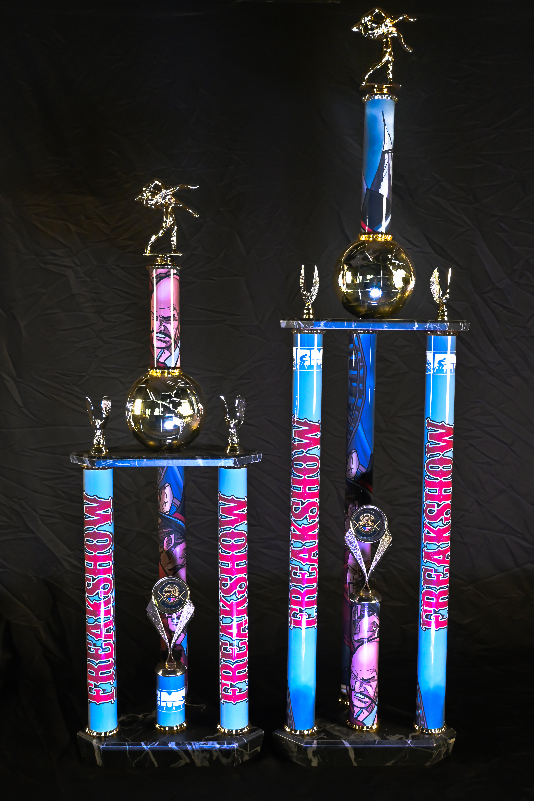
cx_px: 267
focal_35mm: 39
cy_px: 400
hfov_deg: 34.2
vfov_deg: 49.6
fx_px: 868
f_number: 4.5
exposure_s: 1/60
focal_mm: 26
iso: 4000
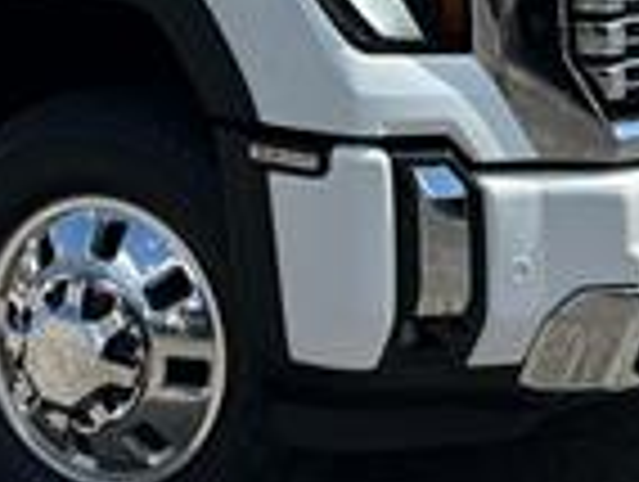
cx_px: 261
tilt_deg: +3.3
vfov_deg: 11.7
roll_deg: +1.1
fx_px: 2163
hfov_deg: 16.8
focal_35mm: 117
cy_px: -383
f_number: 1.5
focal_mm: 5.7
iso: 50
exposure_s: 1/4115
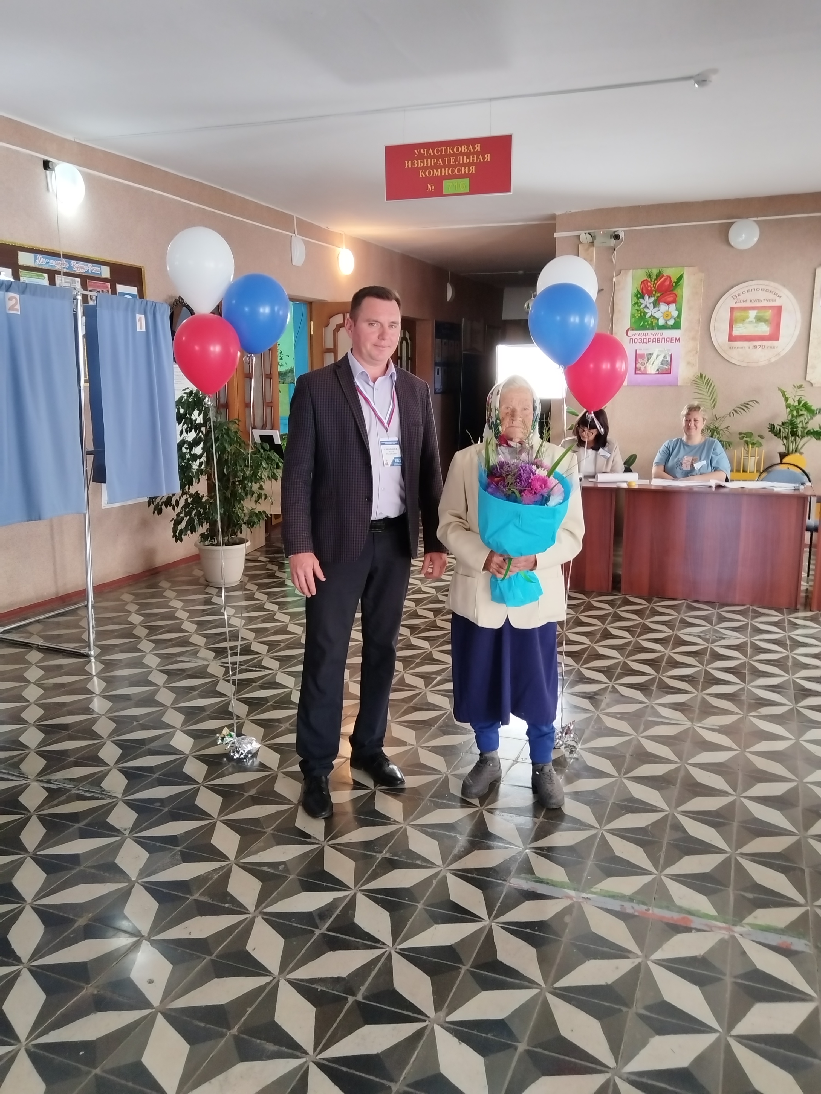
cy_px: 547
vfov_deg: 69.4
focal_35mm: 25
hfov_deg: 54.9
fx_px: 791
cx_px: 410
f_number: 1.9
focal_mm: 2.01
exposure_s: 1/33.3
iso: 318
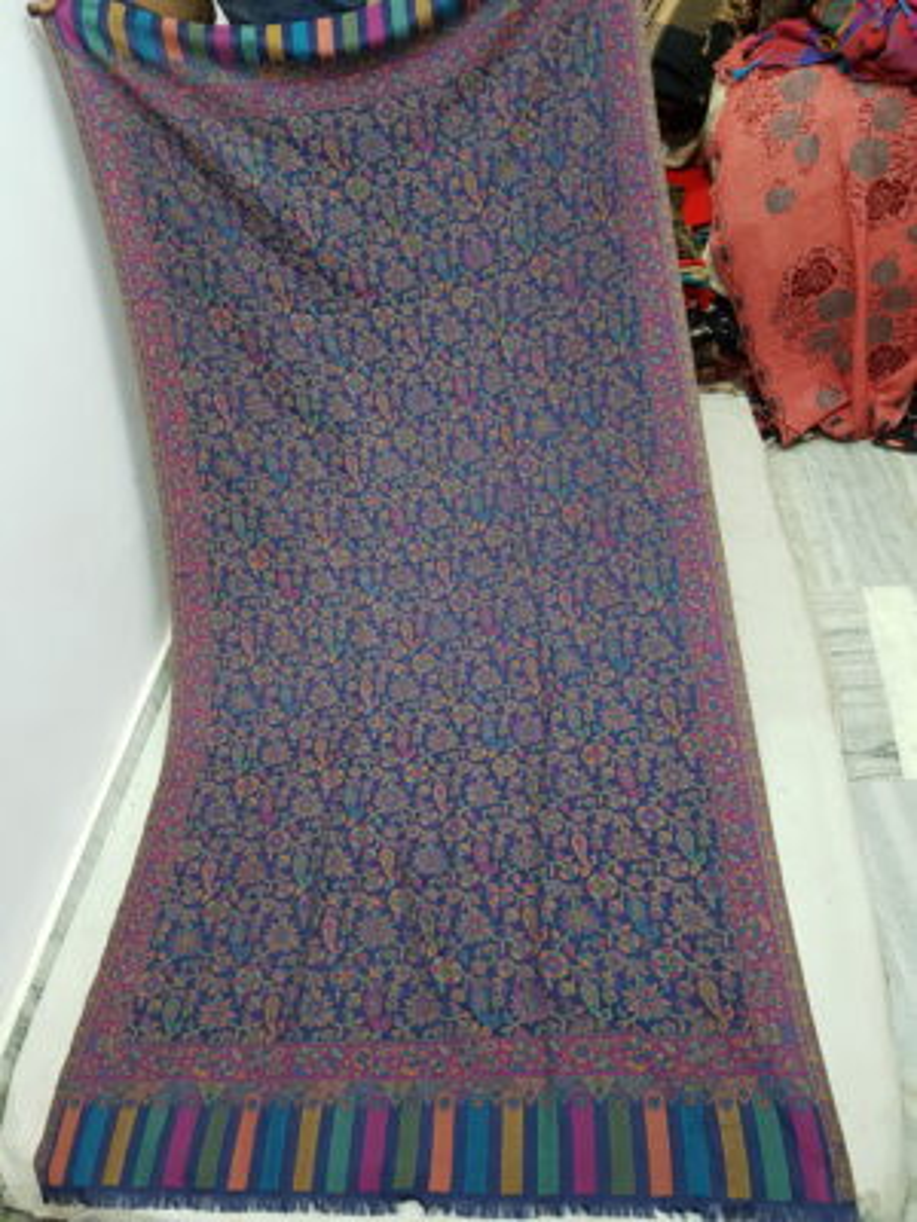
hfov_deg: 53.1
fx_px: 918
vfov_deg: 67.3
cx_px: 458
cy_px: 611
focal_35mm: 26
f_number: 1.7
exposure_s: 1/25
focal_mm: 4.2
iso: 200
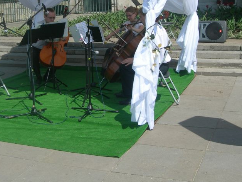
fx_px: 433
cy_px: 39
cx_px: 82
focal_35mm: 62
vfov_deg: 23.3
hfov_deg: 31.0
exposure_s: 1/583
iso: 50
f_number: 4.8
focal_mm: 7.8
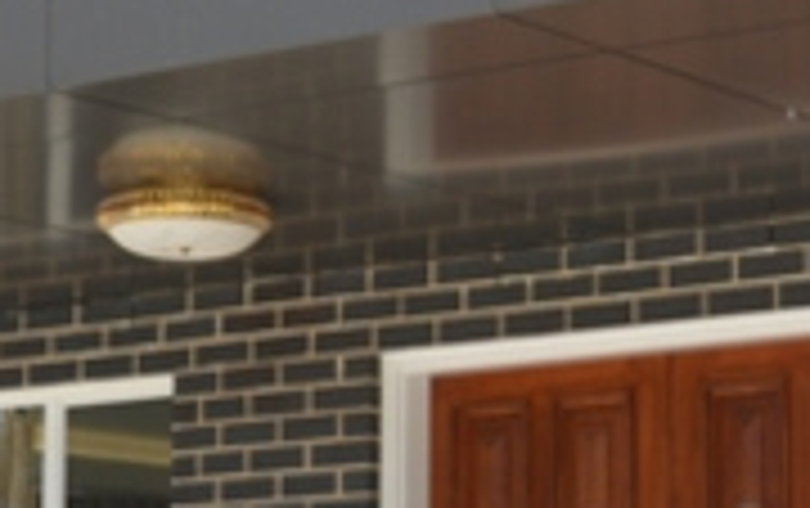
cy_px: 290
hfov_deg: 22.3
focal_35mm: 87
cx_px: 922
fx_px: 1923
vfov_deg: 15.1
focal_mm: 10
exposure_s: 1/60
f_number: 4
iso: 220
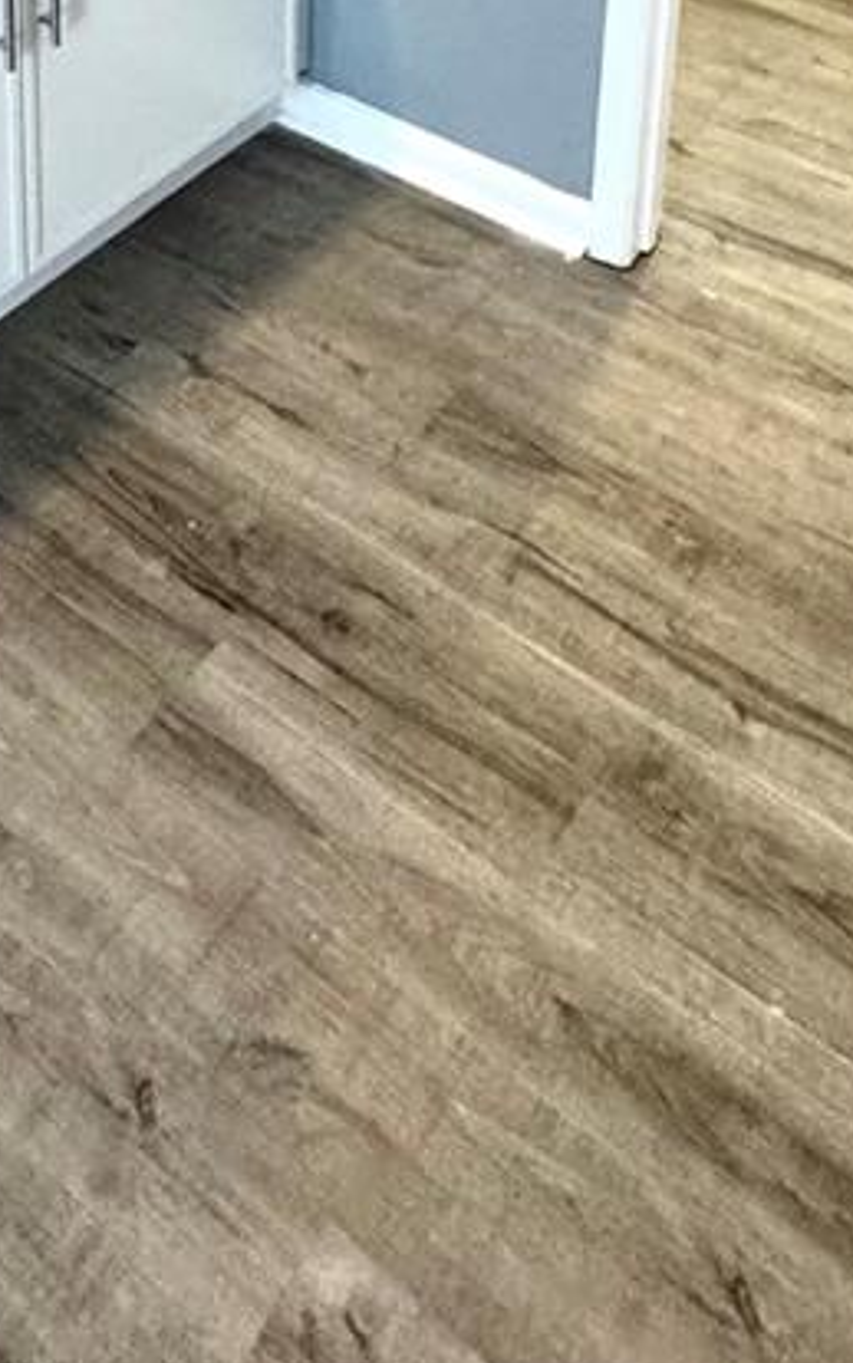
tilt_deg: -12.2
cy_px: -458
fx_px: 1598
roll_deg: +0.0
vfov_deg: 32.7
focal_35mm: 43
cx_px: 326
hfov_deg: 29.8
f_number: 2.2
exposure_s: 1/60
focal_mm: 2.22
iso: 400
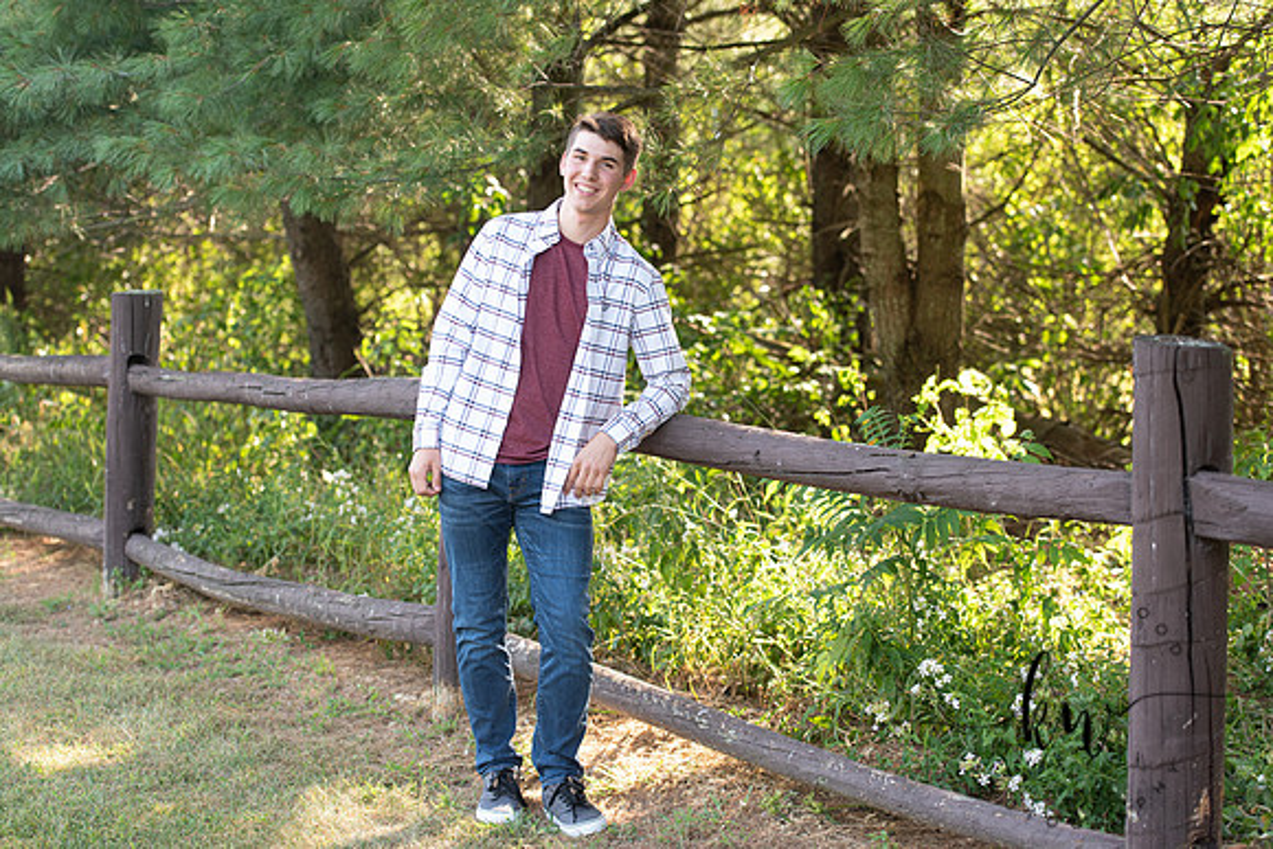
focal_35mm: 70
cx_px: 636
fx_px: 2476
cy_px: 424
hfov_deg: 28.8
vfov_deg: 19.5
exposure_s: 1/250
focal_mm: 70
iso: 400
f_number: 3.2
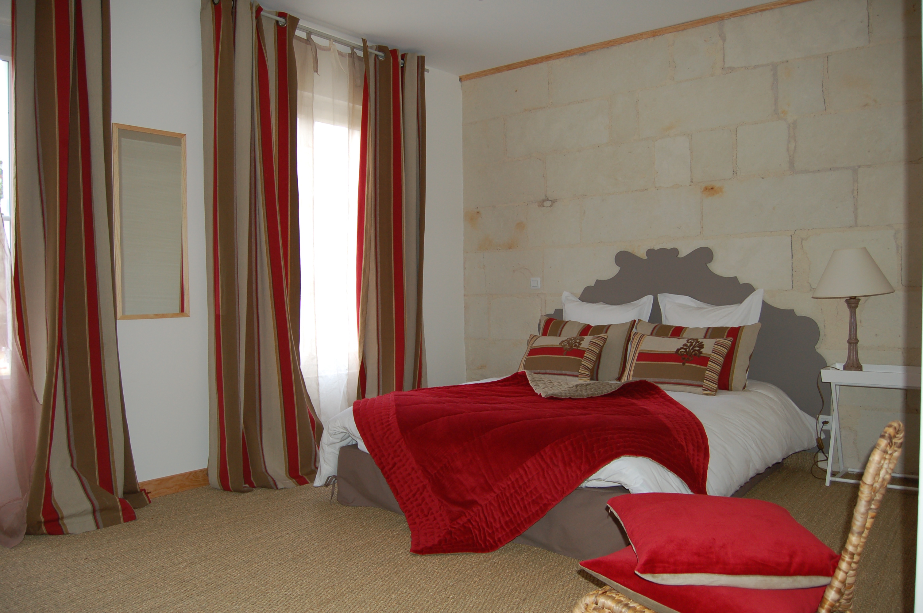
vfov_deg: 47.8
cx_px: 462
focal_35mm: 27
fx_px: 692
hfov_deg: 67.4
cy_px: 306
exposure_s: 1/60
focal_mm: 18
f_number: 3.5
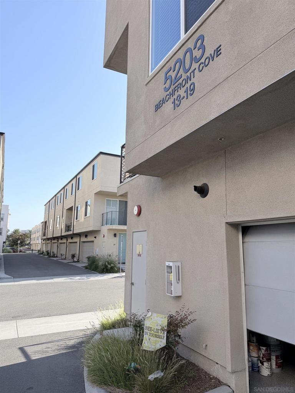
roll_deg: -0.7
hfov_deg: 56.8
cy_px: 196
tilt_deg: +9.6
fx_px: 273
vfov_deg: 71.6
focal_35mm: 24
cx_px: 148
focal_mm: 6.76
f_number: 1.78
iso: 80
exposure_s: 1/2445
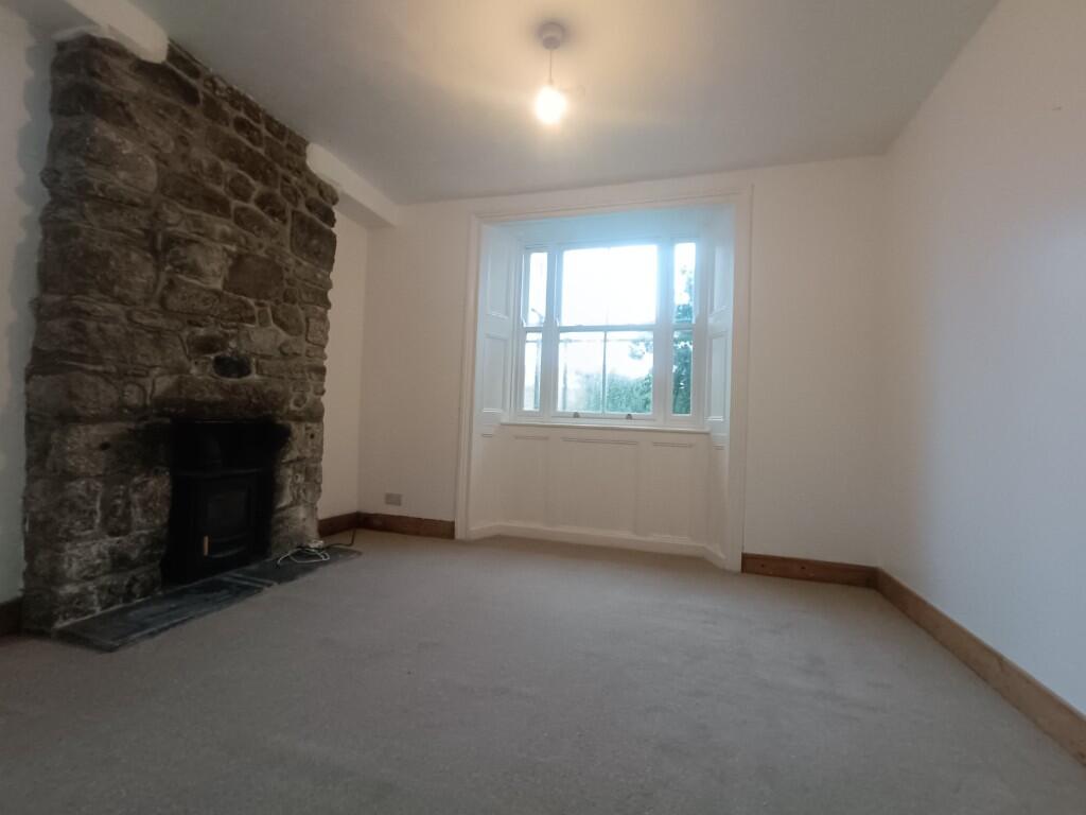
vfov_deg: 78.1
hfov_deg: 94.5
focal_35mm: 16
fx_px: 502
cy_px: 408
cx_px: 543
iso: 531
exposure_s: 1/50
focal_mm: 1.66
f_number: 2.2
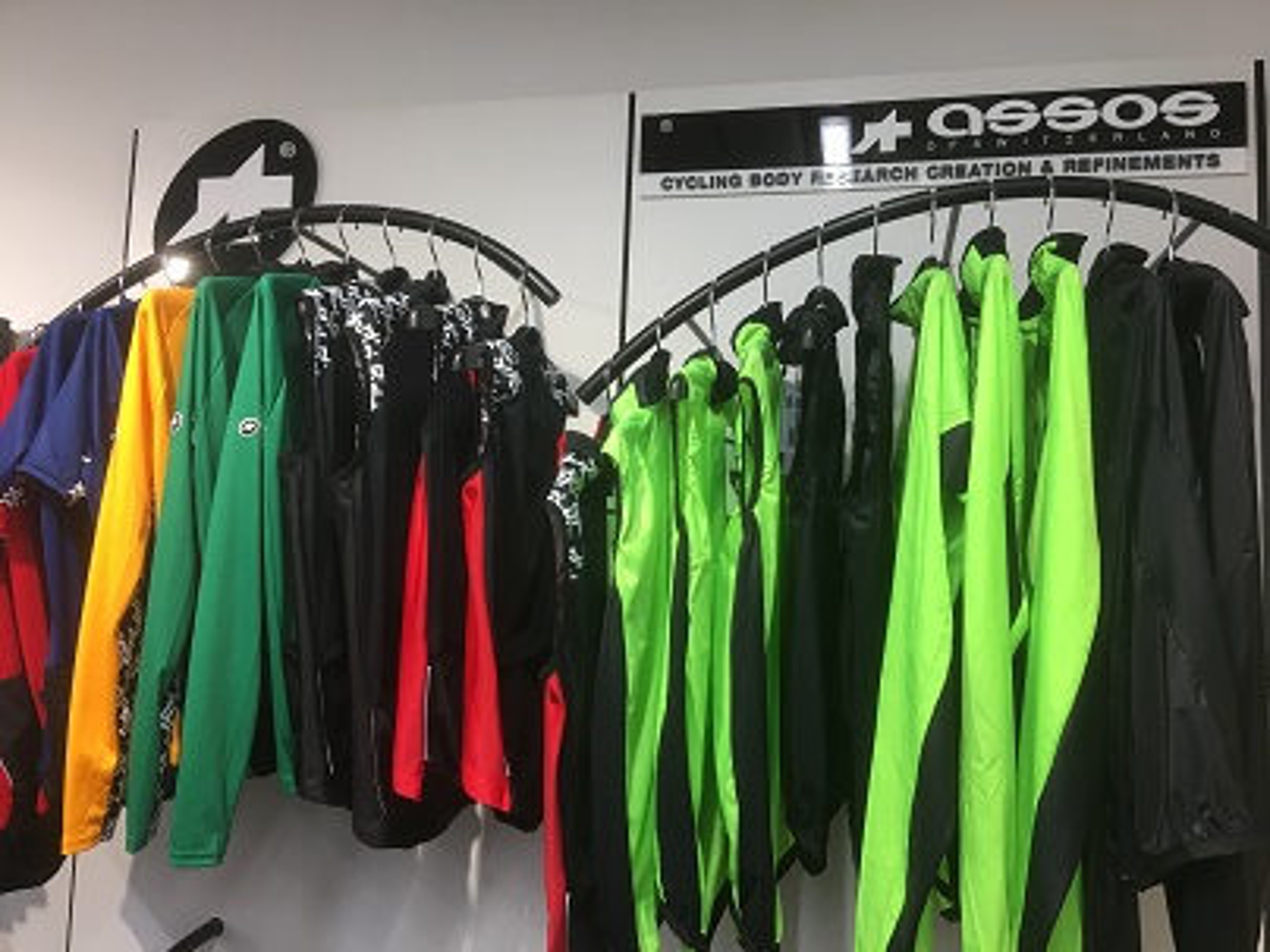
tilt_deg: +6.2
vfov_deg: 48.2
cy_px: 476
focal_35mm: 29
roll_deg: -2.3
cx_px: 635
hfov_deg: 61.7
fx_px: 1064
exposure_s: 1/33
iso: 32
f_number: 2.2
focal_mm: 4.15
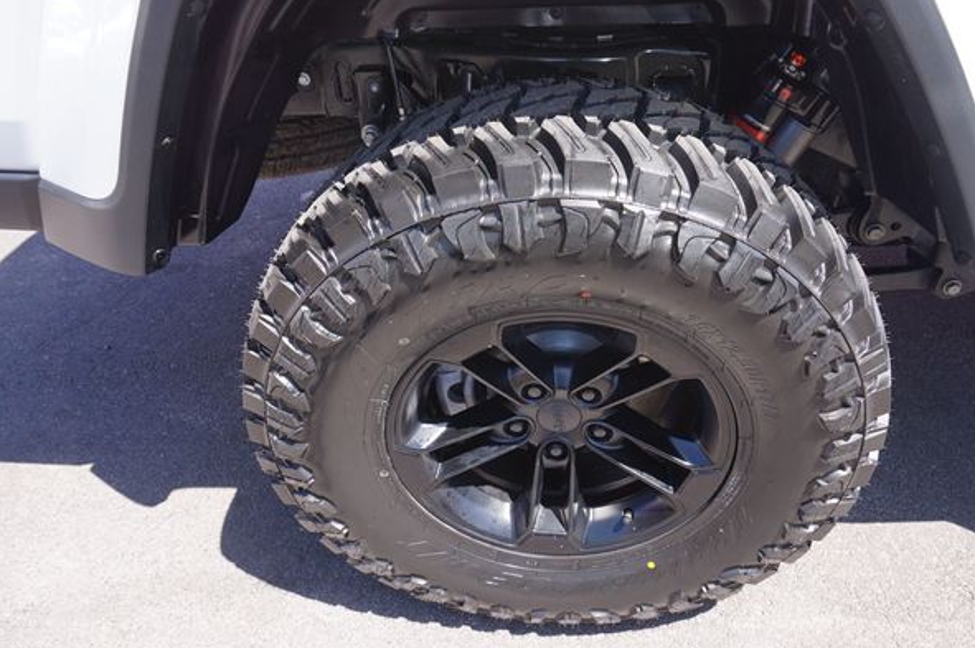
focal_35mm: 26
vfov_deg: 49.5
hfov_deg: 69.3
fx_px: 704
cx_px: 526
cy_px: 320
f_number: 6.3
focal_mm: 16
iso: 100
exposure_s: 1/80
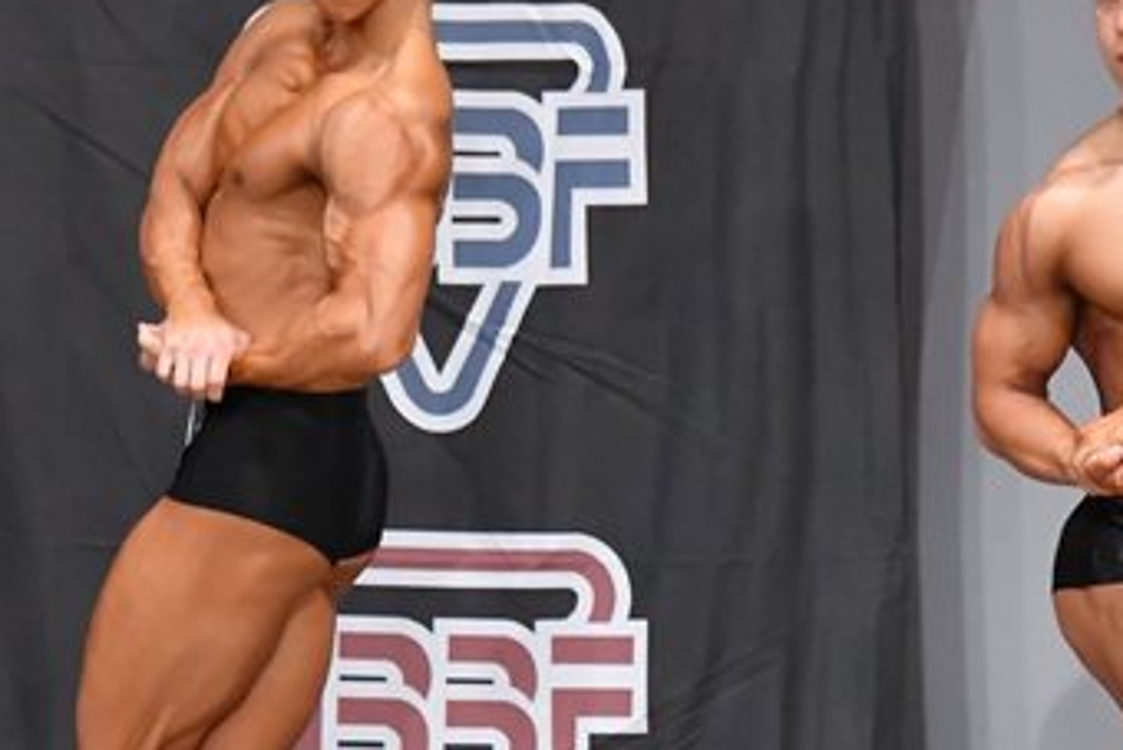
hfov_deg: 4.2
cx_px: 844
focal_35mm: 494
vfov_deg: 2.8
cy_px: 496
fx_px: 15416
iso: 6400
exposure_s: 1/400
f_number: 5.6
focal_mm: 145
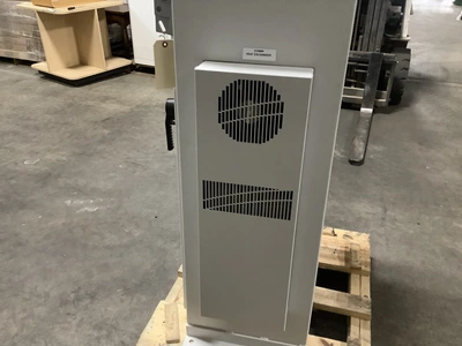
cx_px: 231
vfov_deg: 45.4
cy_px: 173
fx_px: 414
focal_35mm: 31
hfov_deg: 58.4
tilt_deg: -29.4
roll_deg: -1.1
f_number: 2.4
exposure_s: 1/24
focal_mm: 3.3
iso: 640
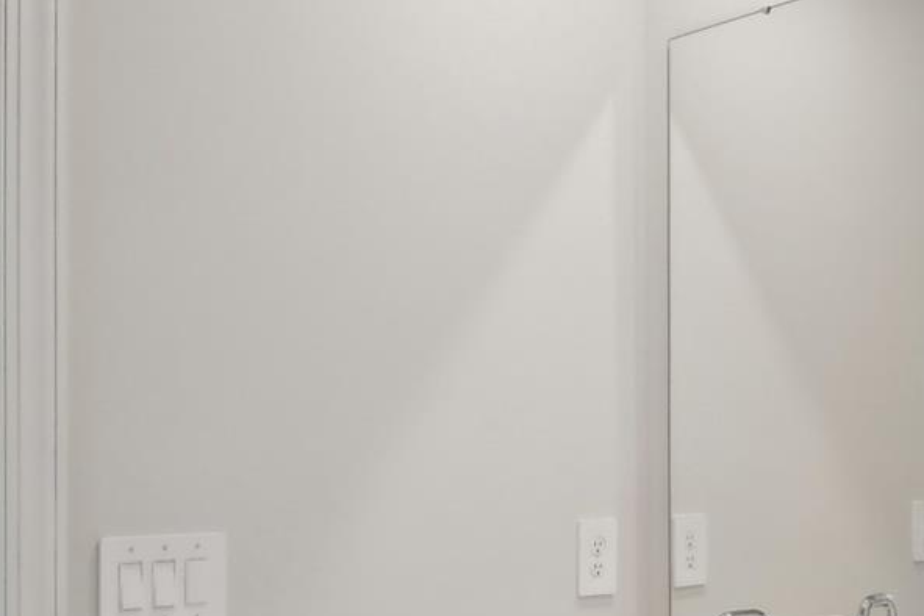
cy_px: 454
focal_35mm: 52
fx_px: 1335
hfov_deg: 37.6
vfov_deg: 25.7
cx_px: 649
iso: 400
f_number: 8
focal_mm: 10
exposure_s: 1/30
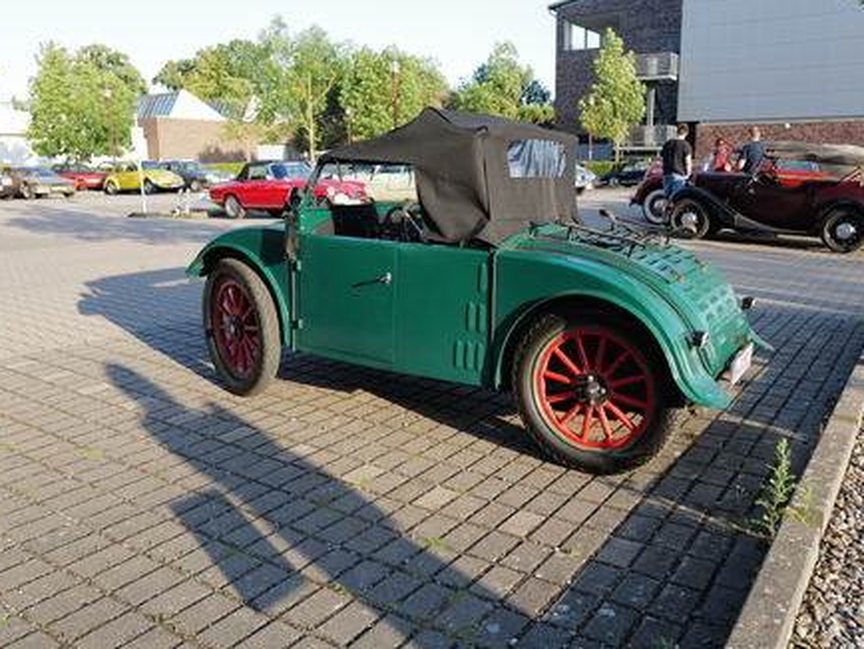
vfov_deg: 45.5
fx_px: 774
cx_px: 476
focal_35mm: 31
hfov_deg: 58.2
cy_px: 328
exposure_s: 1/160
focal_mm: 28
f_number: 4.5
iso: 100
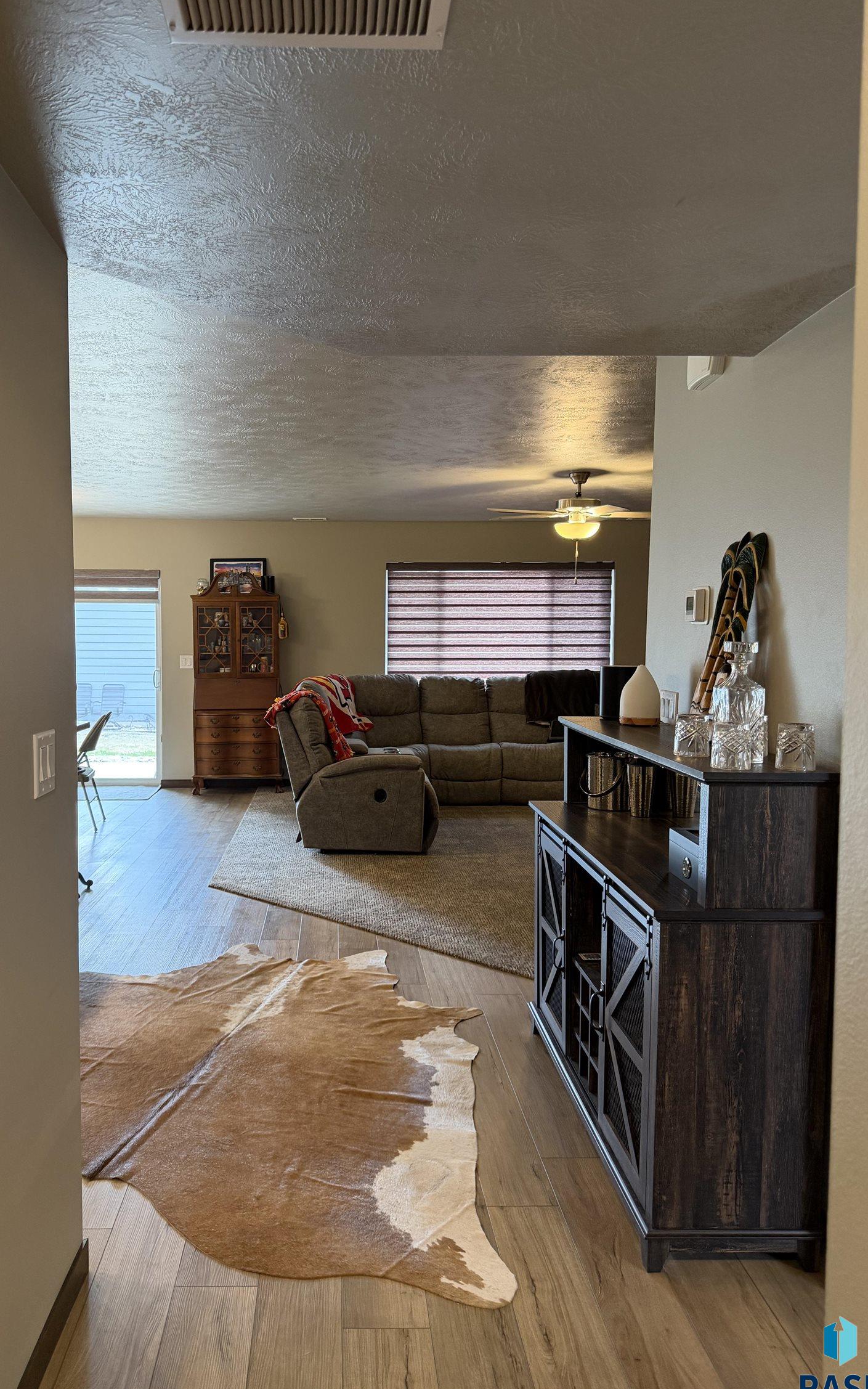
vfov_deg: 70.4
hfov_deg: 47.4
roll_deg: +0.7
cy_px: 696
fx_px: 984
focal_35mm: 26
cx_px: 355
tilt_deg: -2.3
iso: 250
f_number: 1.78
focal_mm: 6.76
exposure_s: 1/60
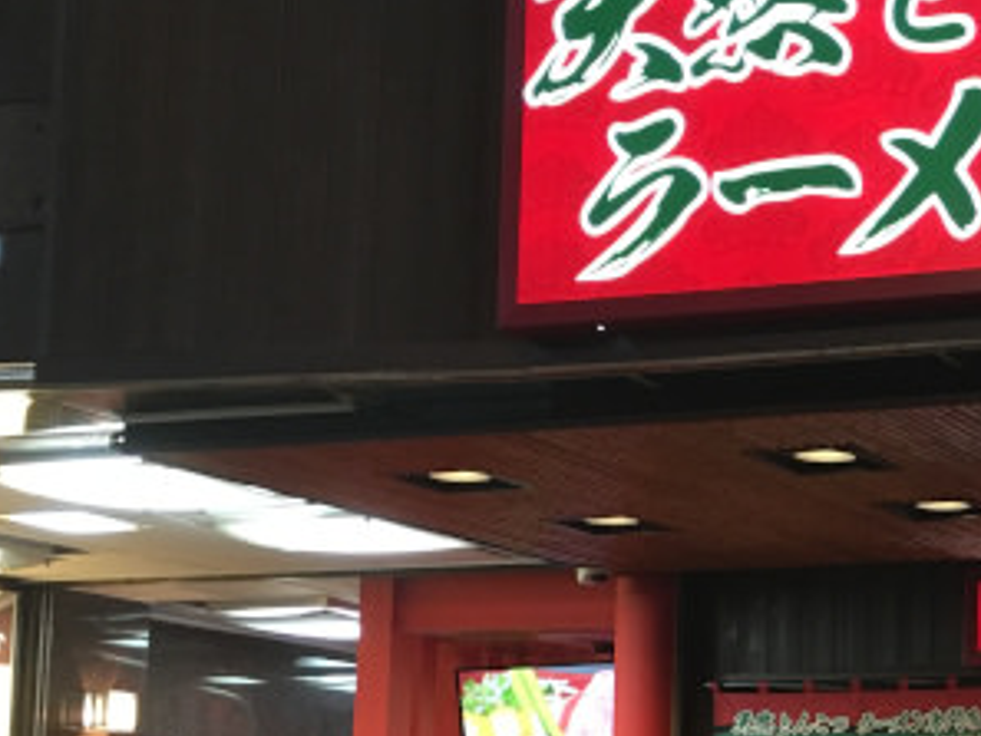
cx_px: 1120
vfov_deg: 18.5
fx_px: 2211
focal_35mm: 78
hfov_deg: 23.3
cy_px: 686
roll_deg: -0.5
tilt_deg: +5.4
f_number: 2.2
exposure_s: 1/30
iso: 100
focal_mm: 4.15
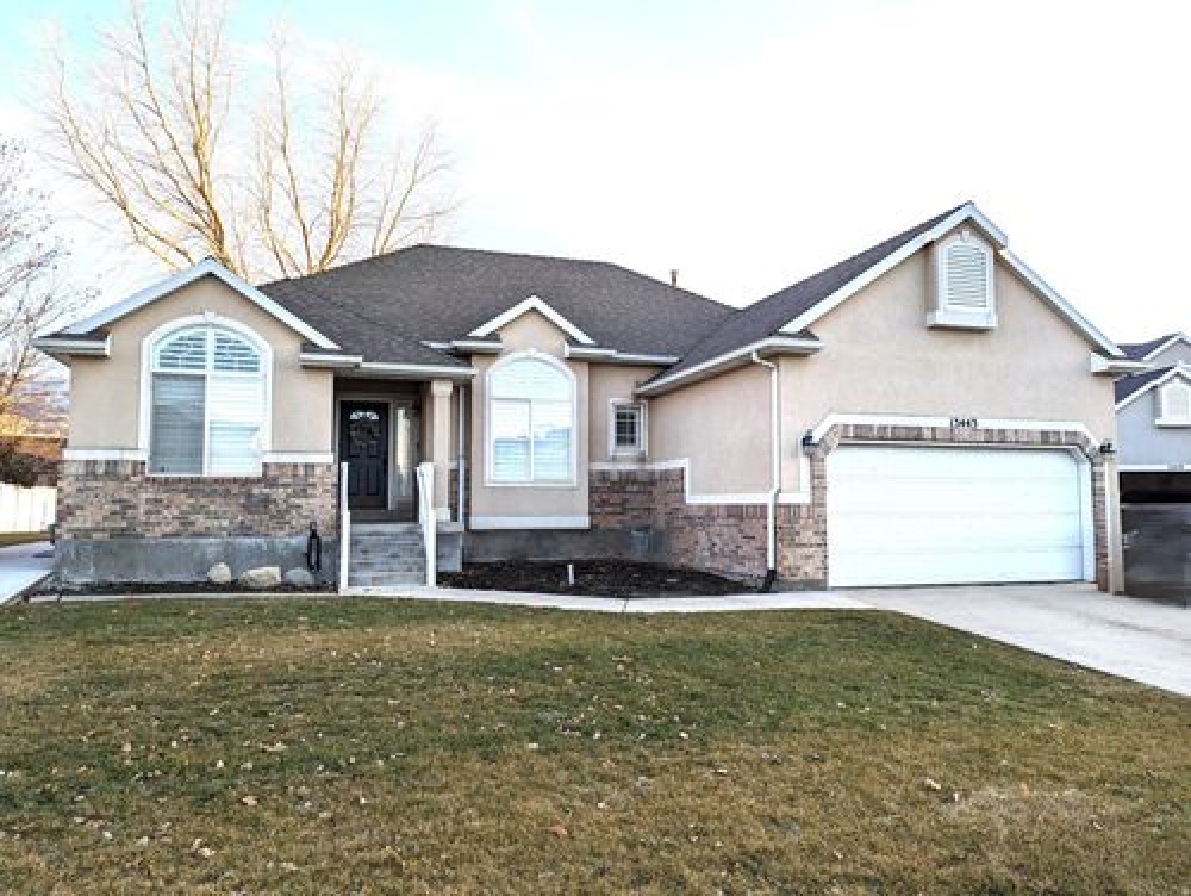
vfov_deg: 56.9
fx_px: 827
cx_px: 596
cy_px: 448
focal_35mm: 24
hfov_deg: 71.5
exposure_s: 1/399
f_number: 1.85
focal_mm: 6.81
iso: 36
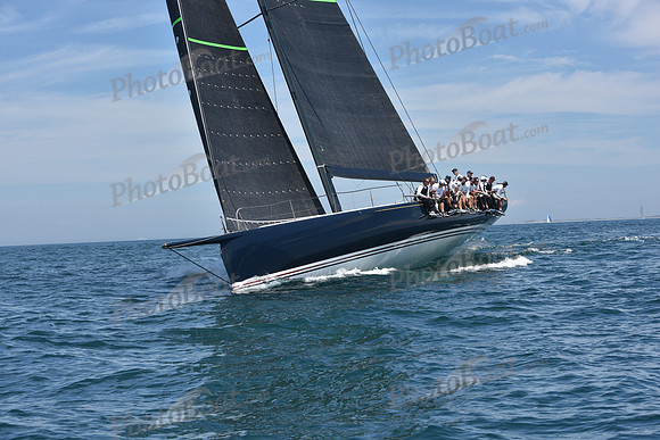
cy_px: 220
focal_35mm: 70
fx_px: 1284
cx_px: 330
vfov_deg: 19.5
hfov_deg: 28.8
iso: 250
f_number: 9
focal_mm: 70
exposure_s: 1/800
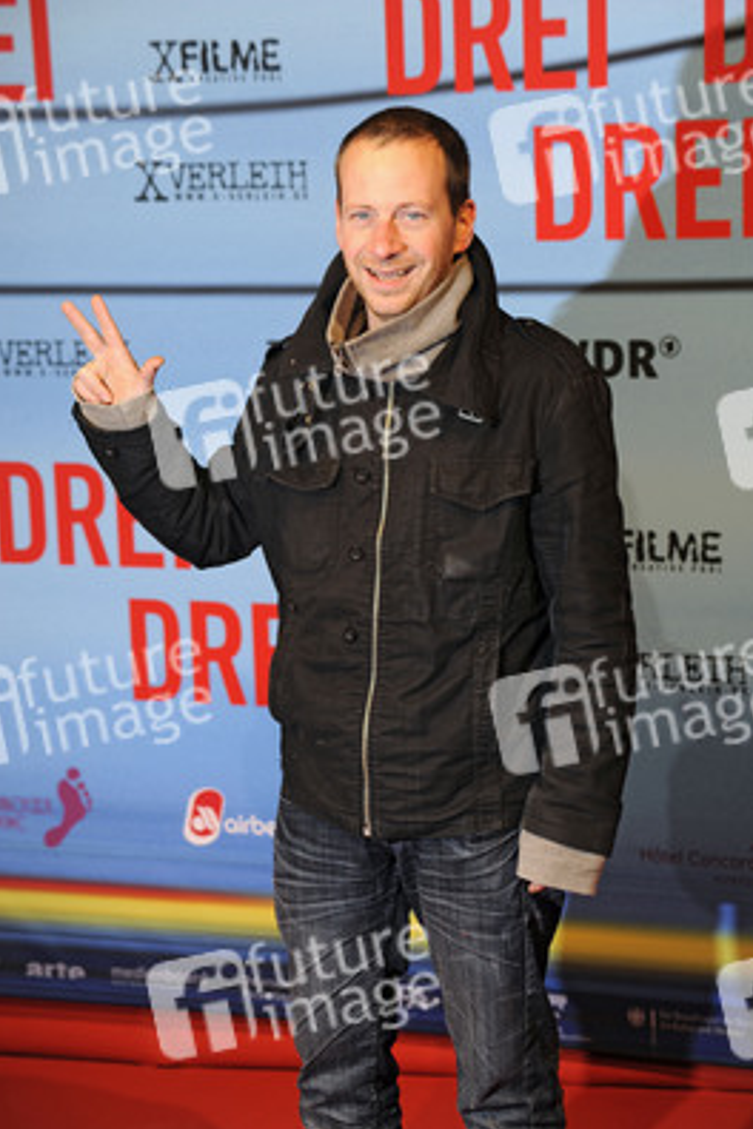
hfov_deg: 14.3
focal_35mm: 96
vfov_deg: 21.2
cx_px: 376
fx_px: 3012
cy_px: 564
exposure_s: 1/160
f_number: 5.6
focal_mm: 95
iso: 640
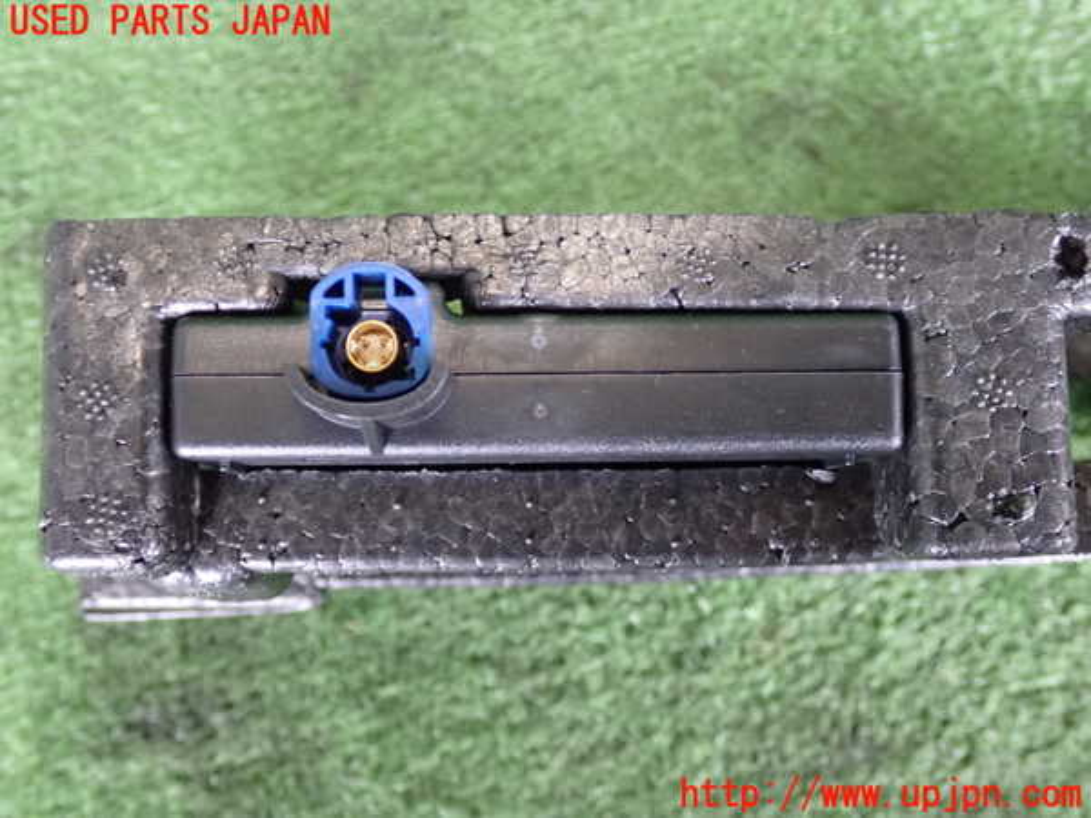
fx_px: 1292
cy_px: 409
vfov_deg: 35.1
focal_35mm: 41
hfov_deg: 45.8
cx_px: 546
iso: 1250
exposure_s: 1/40
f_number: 2.8
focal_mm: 7.31
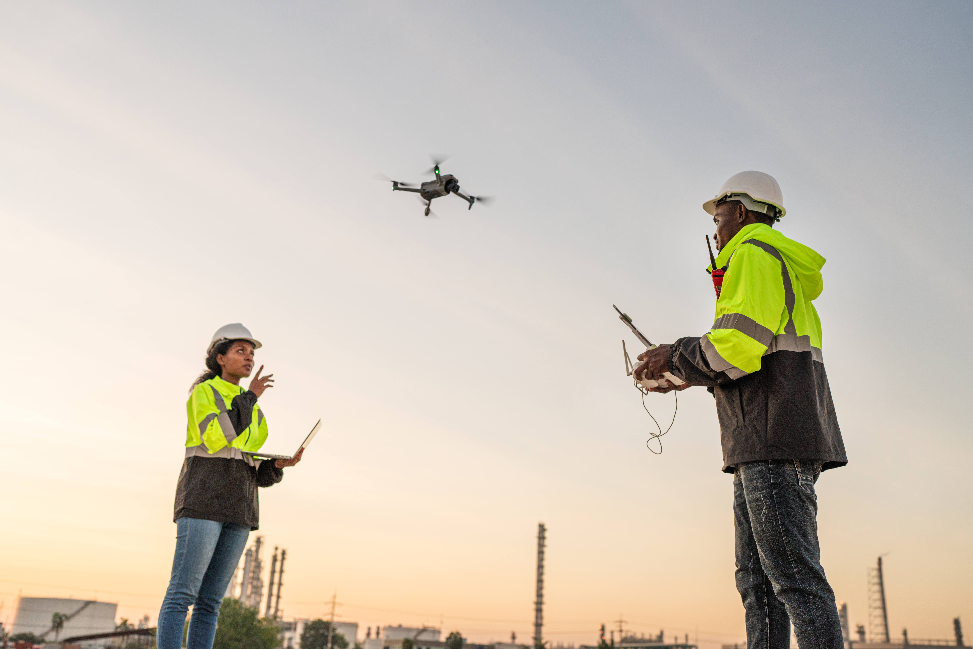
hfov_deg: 53.1
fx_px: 973
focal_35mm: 36
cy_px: 320
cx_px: 480
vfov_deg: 36.9
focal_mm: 35
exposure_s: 1/500
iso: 320
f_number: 3.2
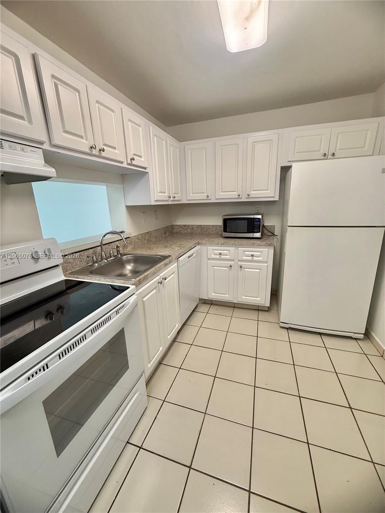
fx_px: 208
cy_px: 256
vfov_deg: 102.1
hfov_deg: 85.7
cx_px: 192
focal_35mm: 14
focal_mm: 2.22
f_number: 2.2
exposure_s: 1/120
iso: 250
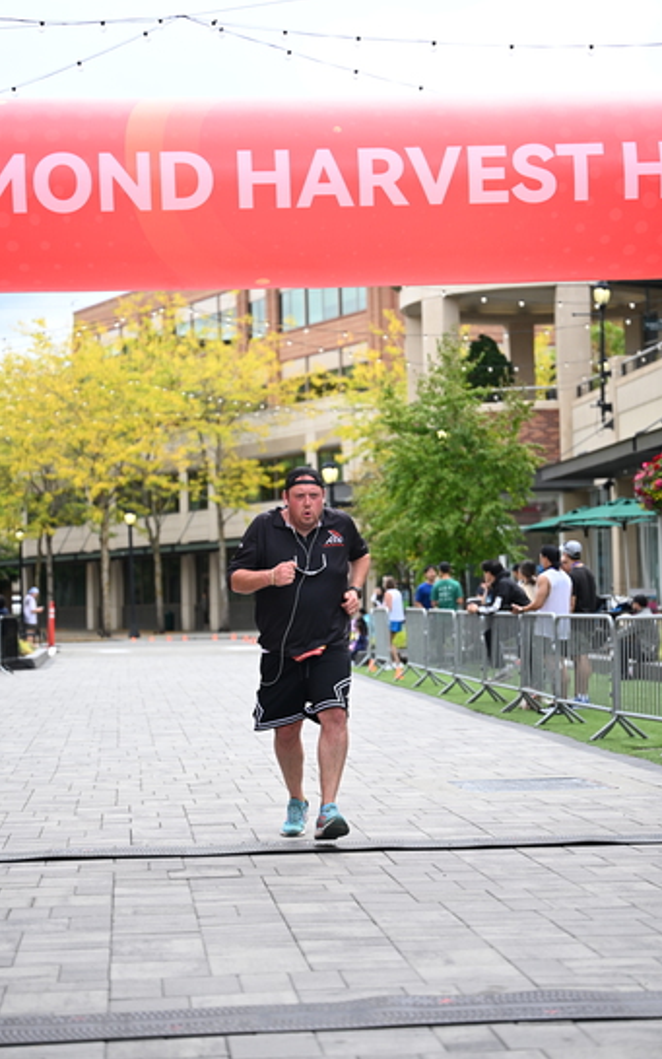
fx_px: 2077
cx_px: 333
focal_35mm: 72
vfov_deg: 28.6
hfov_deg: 18.1
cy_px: 529
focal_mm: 70
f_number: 2.8
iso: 640
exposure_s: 1/2500
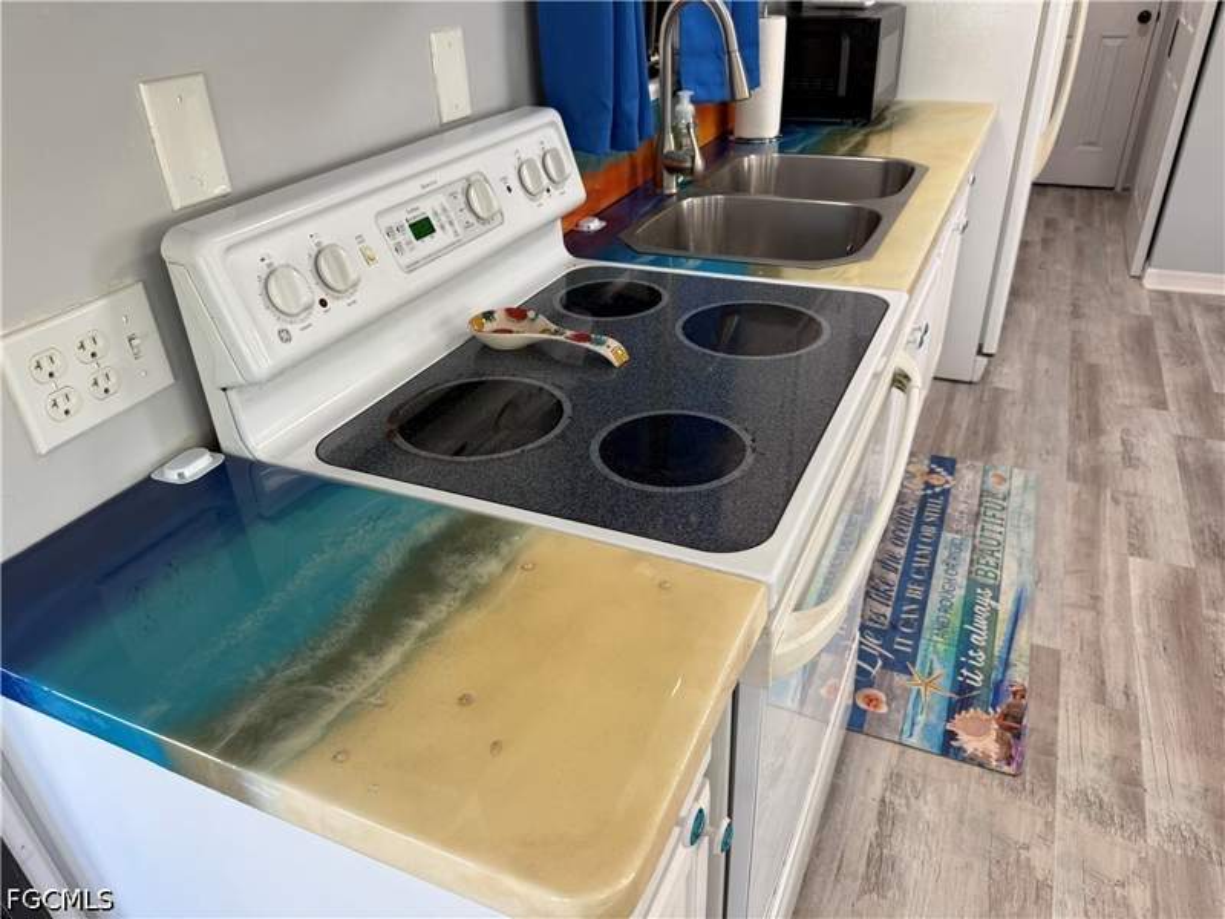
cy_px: 460
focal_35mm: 24
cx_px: 612
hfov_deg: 71.6
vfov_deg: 56.8
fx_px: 849
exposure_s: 1/121
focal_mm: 6.76
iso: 80
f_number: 1.78
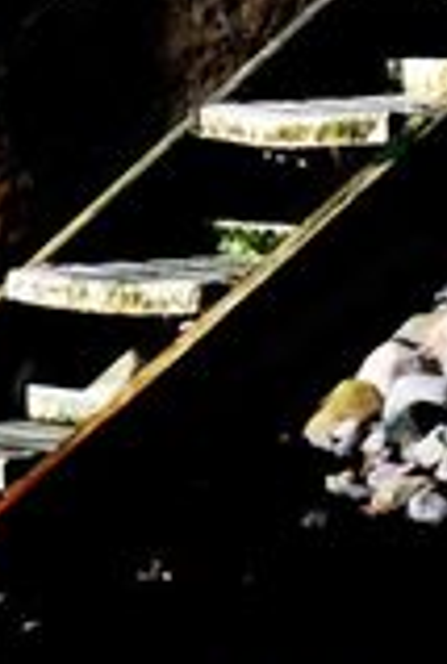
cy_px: -1017
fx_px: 9234
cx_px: 888
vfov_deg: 4.0
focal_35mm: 499
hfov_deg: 2.8
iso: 800
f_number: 13
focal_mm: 55
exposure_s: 1/160
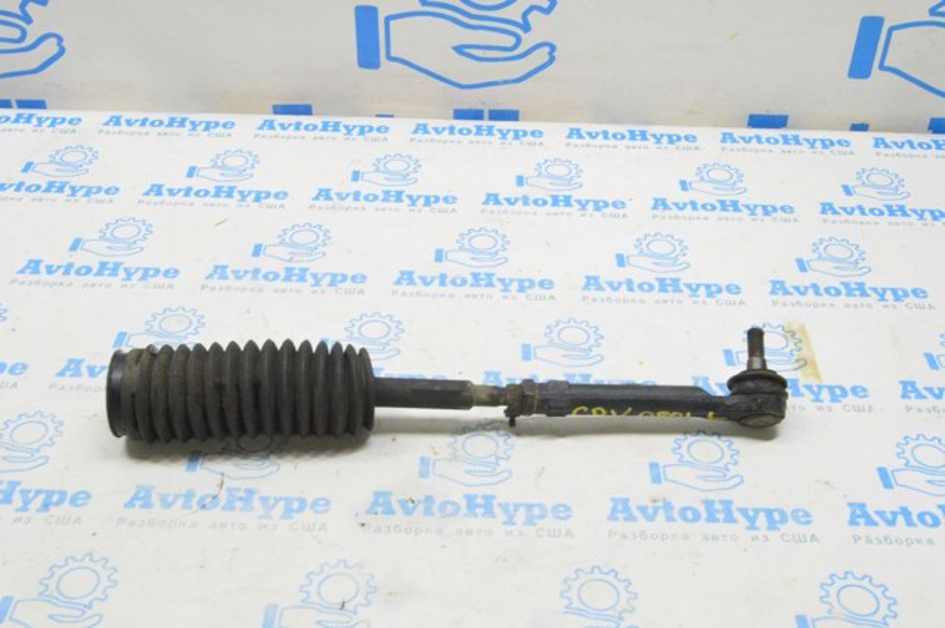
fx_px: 1101
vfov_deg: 31.8
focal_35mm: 42
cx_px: 472
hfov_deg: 46.5
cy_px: 314
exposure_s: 1/15
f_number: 20
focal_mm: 28
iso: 6400
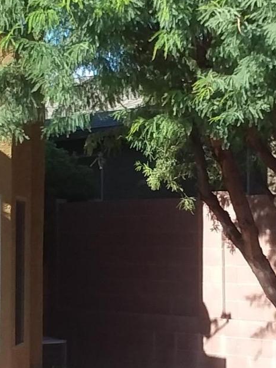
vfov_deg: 21.1
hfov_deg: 15.9
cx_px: 184
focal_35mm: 93
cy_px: 199
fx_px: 989
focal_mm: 2.47
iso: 40
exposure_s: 1/519
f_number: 1.9
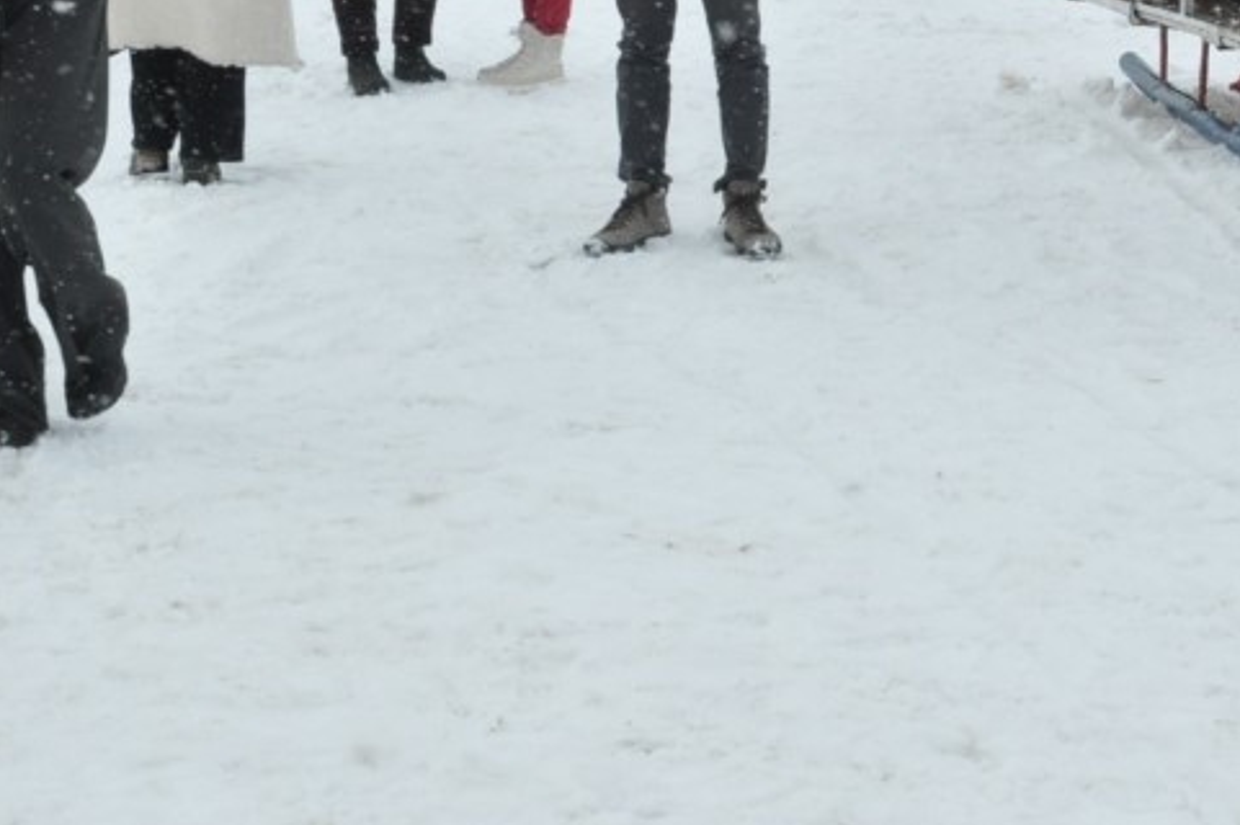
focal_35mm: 137
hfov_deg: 14.9
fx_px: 4716
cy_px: 18
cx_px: 843
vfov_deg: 9.9
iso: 800
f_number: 13
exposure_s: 1/640
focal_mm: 38
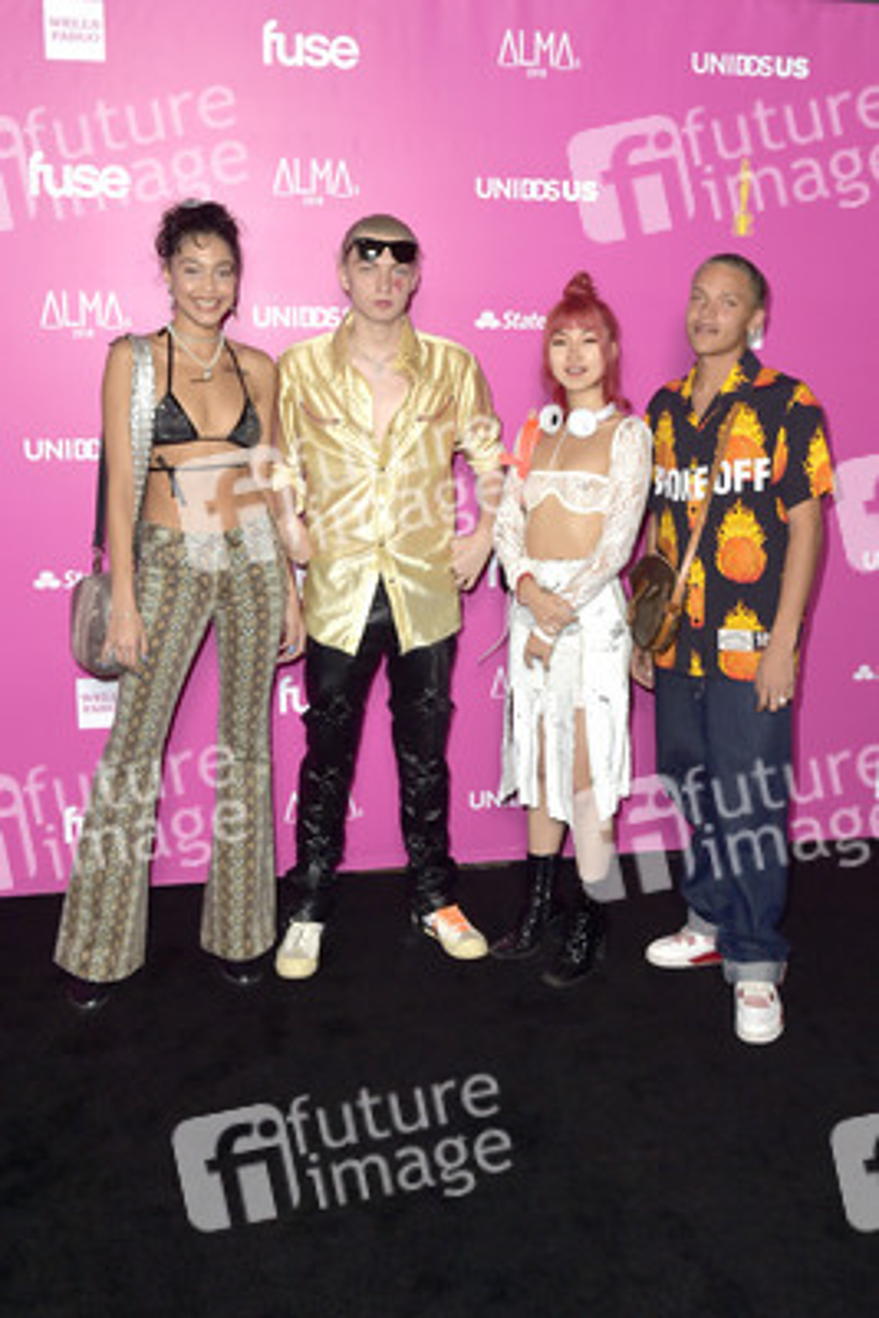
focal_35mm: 32
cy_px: 659
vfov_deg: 58.7
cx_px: 440
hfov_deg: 41.1
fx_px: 1171
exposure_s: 1/250
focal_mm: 32
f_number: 6.3
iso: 320
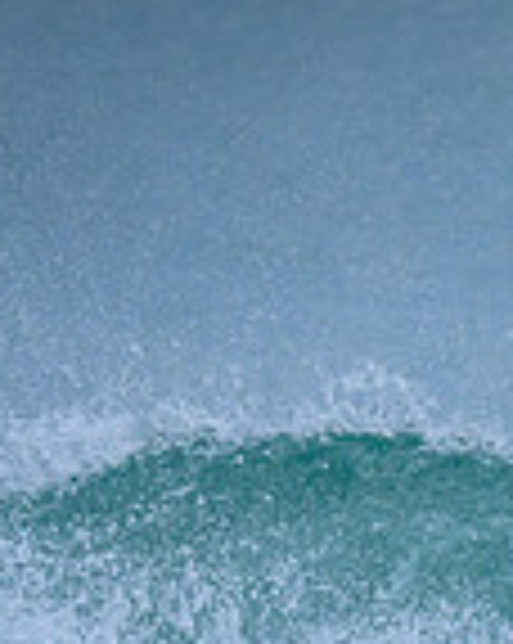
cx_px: 963
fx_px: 69534
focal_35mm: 3656
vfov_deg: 0.5
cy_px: 658
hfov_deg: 0.4
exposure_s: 1/2000
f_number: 6.3
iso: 1800
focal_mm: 800
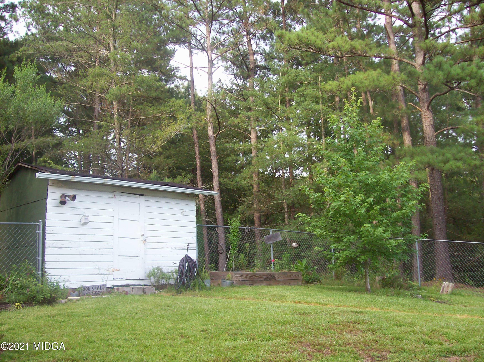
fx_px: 503
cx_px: 242
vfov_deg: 39.6
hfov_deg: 51.4
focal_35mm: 36
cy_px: 181
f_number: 2.7
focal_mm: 6
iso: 80
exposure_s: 1/121
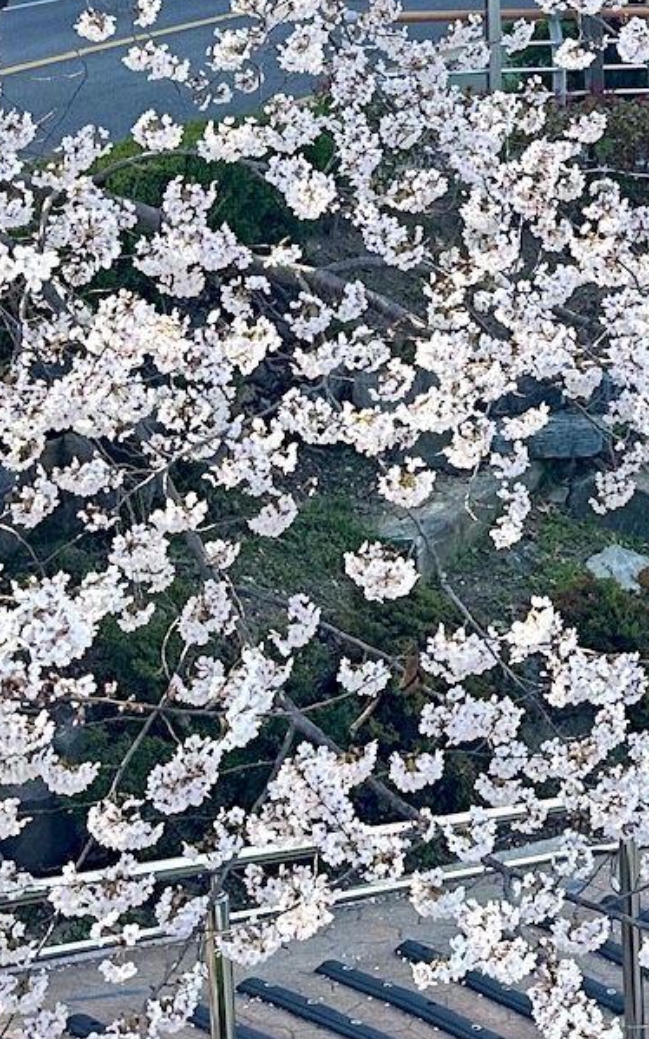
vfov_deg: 22.3
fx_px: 2464
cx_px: 1088
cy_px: -137
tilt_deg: -2.9
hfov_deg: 13.7
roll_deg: +1.0
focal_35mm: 87
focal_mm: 6.86
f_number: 1.78
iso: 80
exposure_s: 1/1040
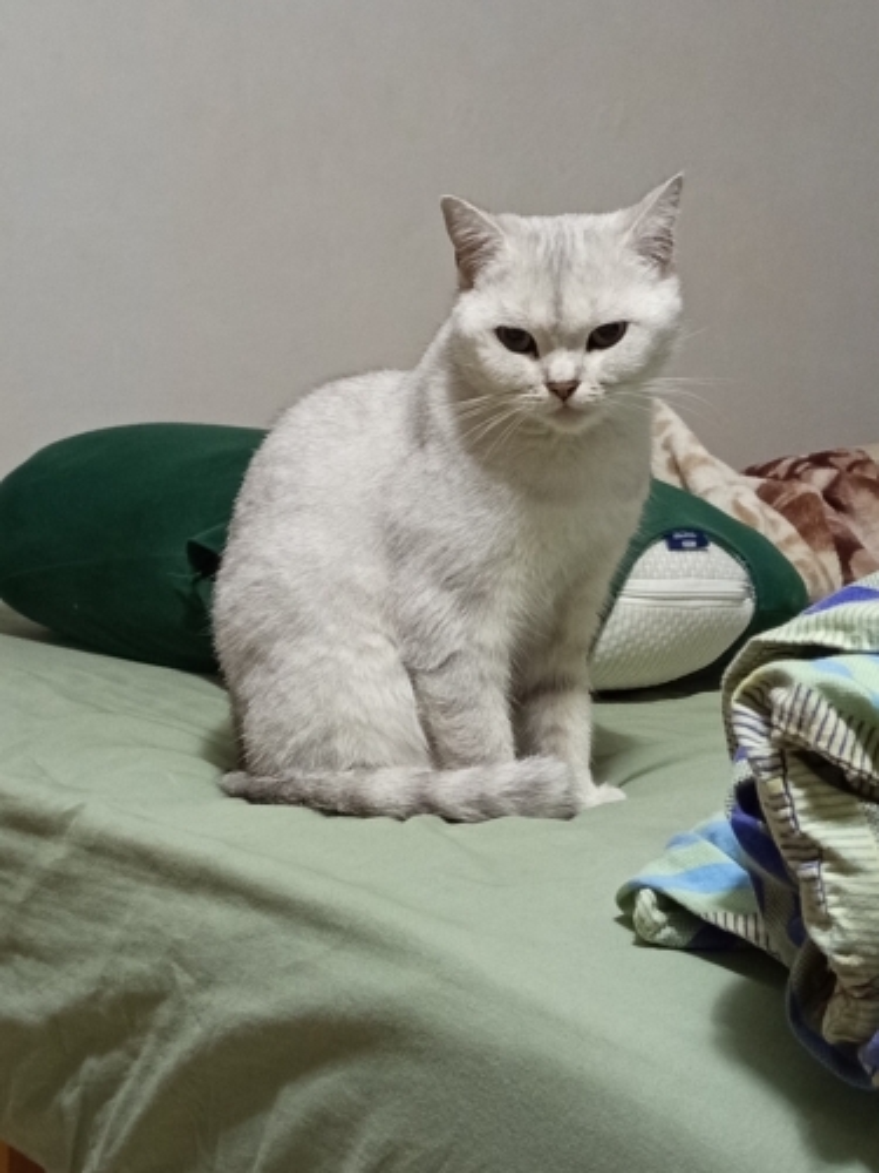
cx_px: 440
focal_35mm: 62
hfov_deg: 23.7
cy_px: 586
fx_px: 2099
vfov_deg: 31.2
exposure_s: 1/25
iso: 1666
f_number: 1.7
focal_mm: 5.24
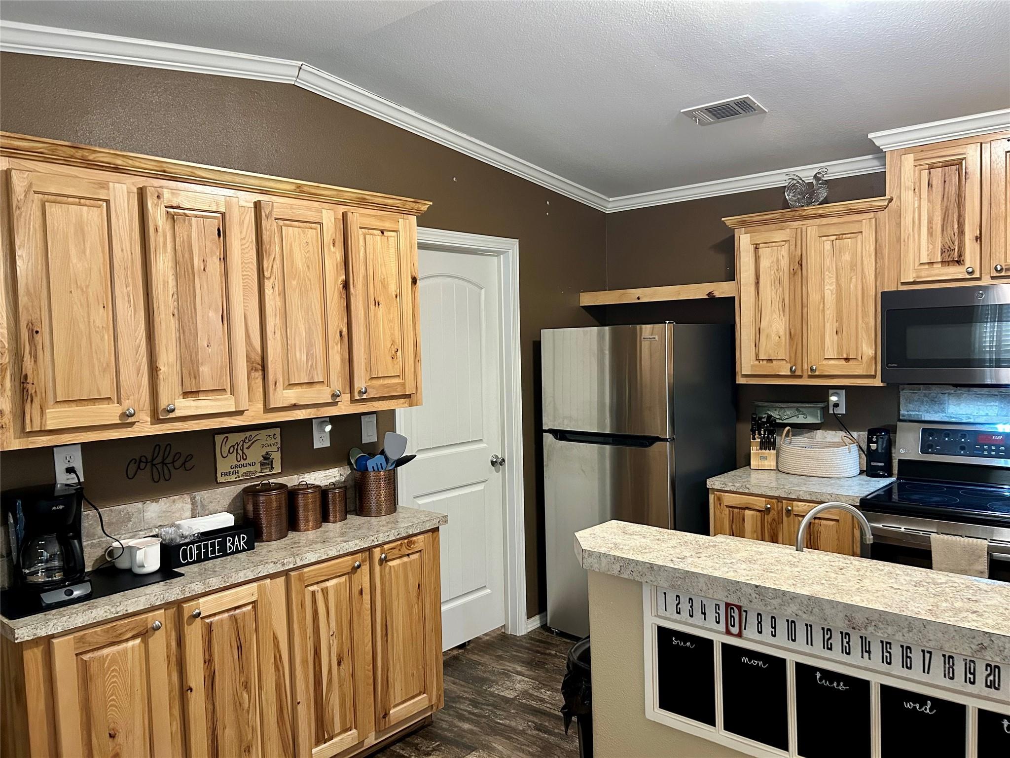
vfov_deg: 53.1
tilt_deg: -4.7
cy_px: 379
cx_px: 505
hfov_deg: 67.3
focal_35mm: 26
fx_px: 759
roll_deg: +1.5
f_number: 1.5
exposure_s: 1/60
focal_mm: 5.7
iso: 320
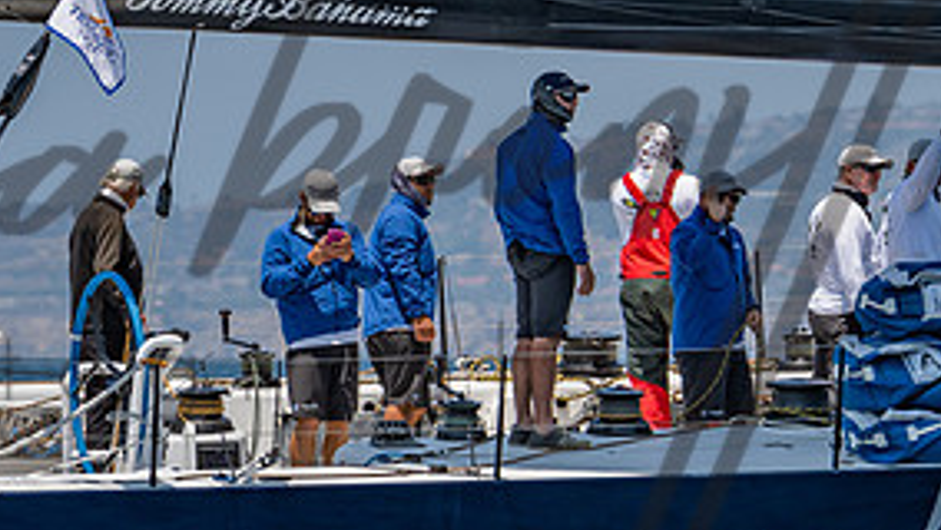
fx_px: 15800
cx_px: 578
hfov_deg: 3.4
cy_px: -39
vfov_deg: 1.9
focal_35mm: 633
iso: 320
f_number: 5.6
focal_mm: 240
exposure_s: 1/1600
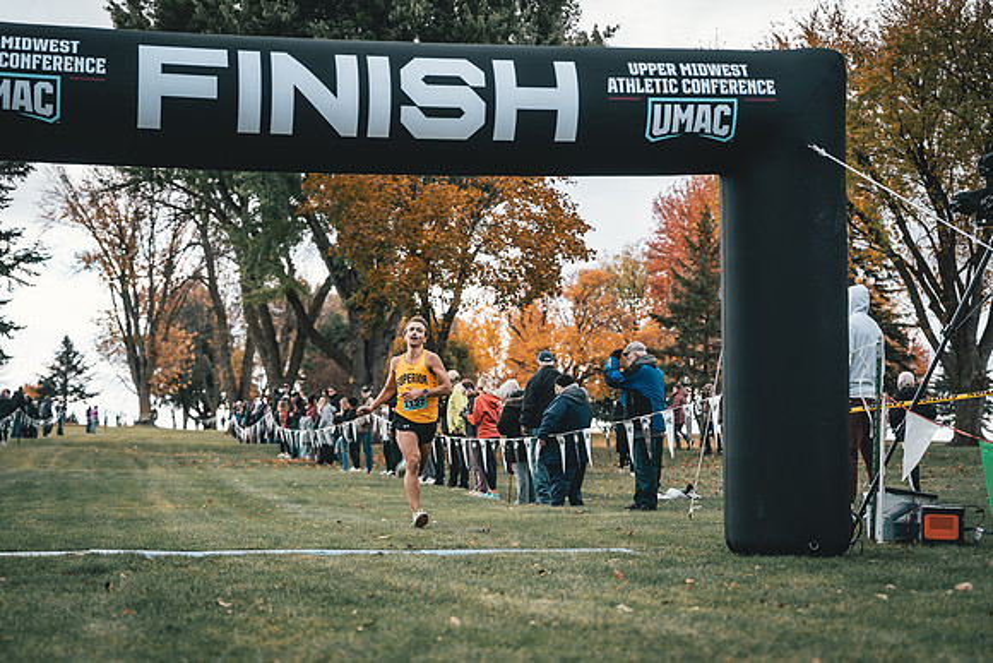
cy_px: 402
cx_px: 441
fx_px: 1758
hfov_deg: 31.5
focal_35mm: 64
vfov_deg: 21.3
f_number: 2
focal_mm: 52
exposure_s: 1/3200
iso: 200
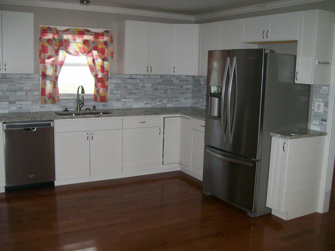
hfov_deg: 51.4
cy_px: 126
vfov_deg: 39.7
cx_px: 168
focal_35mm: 36
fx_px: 348
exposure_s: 1/64
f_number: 2.7
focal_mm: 6
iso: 140
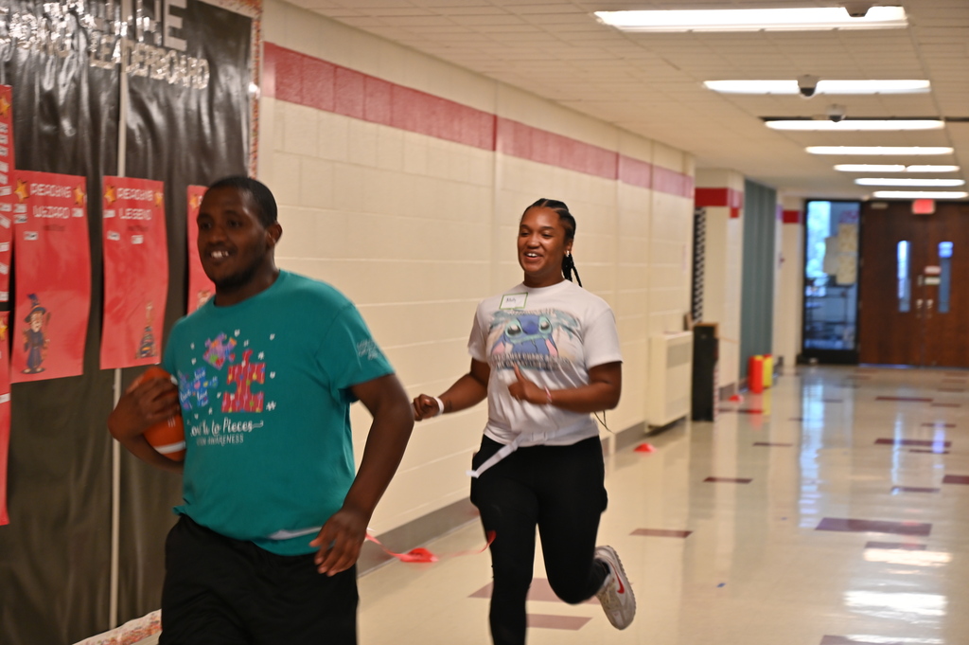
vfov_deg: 19.7
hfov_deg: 29.3
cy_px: 322
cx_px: 484
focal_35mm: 69
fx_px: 1856
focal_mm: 69
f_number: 4.5
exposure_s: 1/80
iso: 800
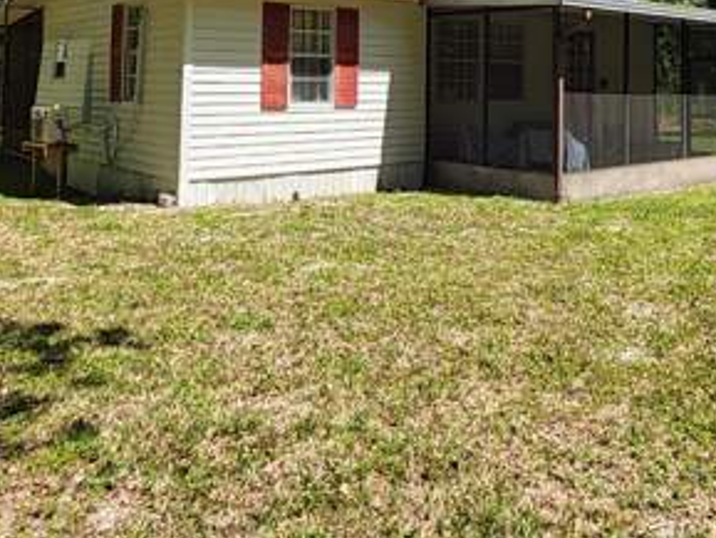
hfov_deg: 50.5
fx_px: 745
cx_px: 473
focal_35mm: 36
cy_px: 56
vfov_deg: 37.2
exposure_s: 1/848
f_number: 2.2
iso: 32
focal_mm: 1.13
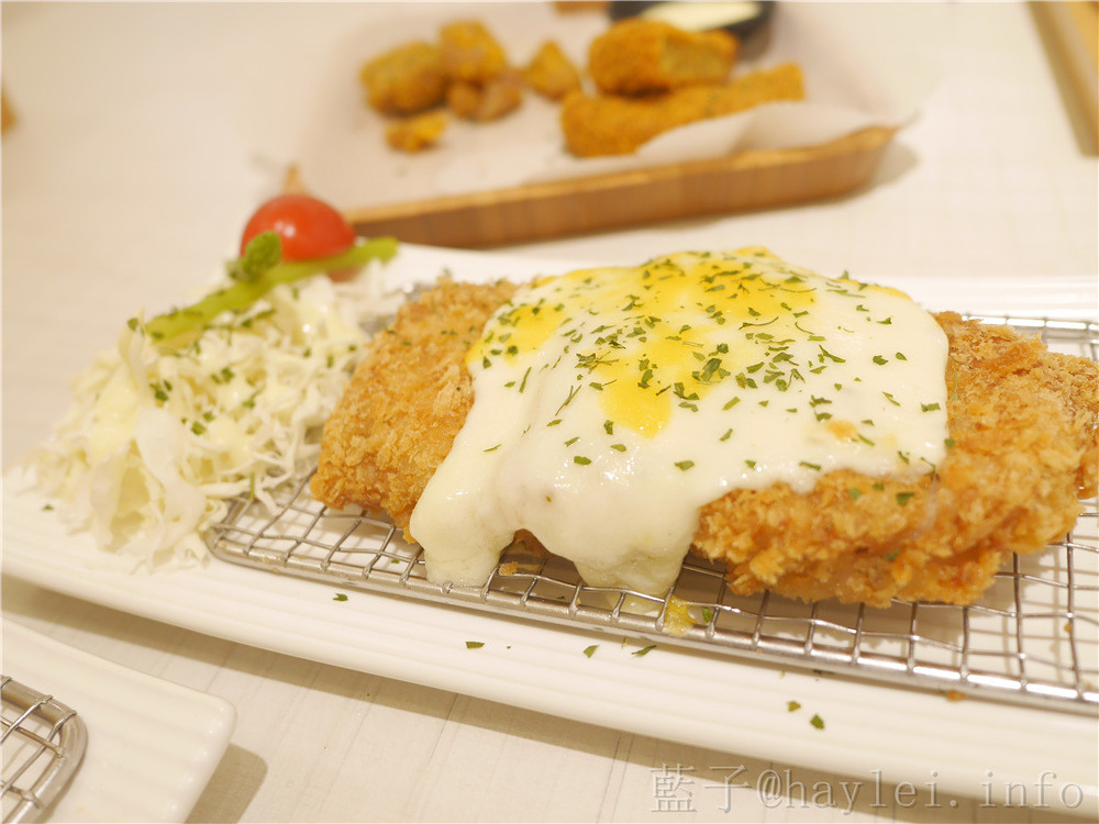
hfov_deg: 60.0
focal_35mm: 30
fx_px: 952
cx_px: 550
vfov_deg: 46.8
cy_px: 412
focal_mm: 15
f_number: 2.8
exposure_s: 1/60
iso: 320
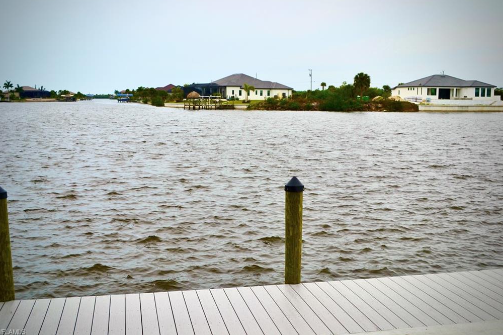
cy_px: 165
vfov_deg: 31.2
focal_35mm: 43
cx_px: 248
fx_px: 601
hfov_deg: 45.4
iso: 100
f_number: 8
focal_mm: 28
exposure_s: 1/250
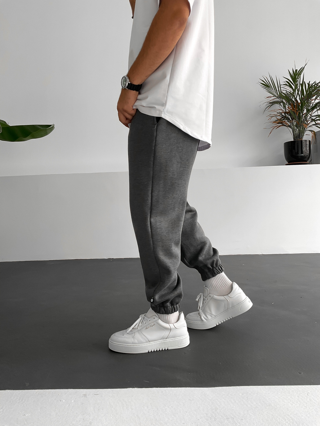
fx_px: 357
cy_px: 213
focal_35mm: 29
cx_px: 160
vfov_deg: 61.7
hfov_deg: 48.2
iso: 50
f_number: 1.8
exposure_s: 1/120
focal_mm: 3
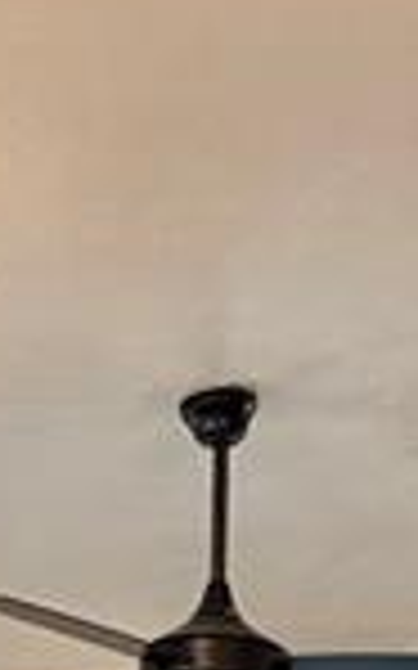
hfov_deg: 12.8
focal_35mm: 102
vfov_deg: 15.7
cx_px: 153
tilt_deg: -5.8
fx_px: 1861
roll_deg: -1.8
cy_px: 1376
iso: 320
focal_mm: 2.22
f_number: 2.2
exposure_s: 1/60
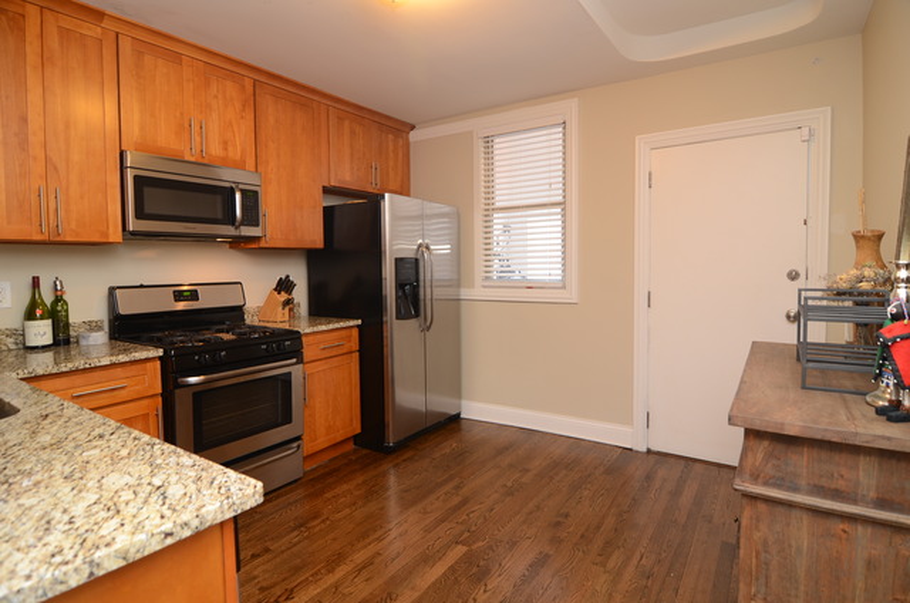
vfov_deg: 67.2
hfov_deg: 90.1
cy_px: 302
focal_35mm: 18
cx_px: 455
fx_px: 454
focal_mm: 12
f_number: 5
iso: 250
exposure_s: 1/5
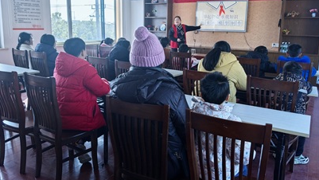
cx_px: 161
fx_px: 254
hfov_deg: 64.3
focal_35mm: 30
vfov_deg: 38.7
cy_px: 67
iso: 400
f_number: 2
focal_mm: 6.98
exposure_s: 1/333
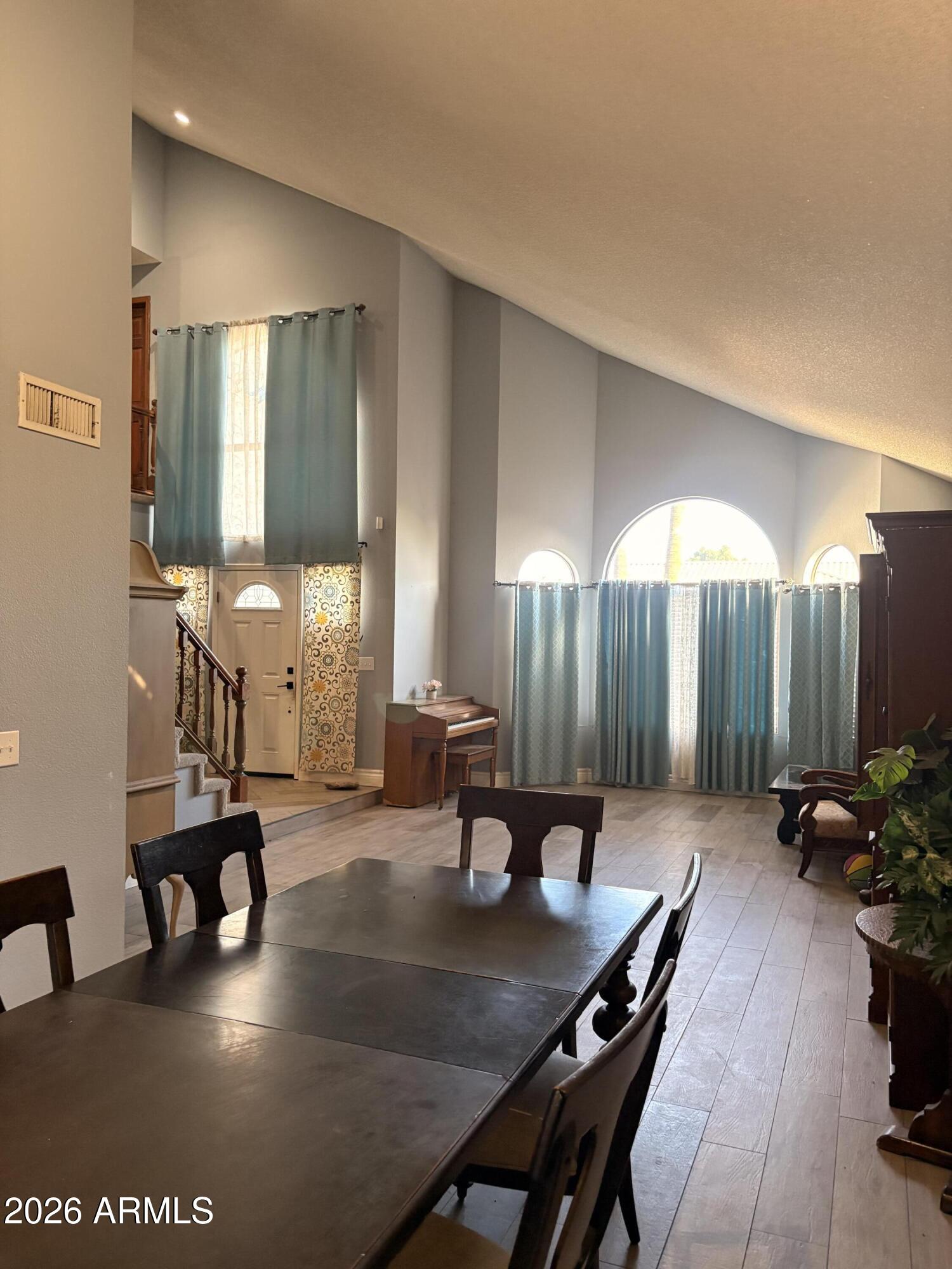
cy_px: 634
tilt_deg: +0.9
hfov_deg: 53.1
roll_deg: -0.9
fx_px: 953
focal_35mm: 26
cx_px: 476
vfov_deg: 67.3
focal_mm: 5.96
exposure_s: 1/60
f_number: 1.6
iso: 250
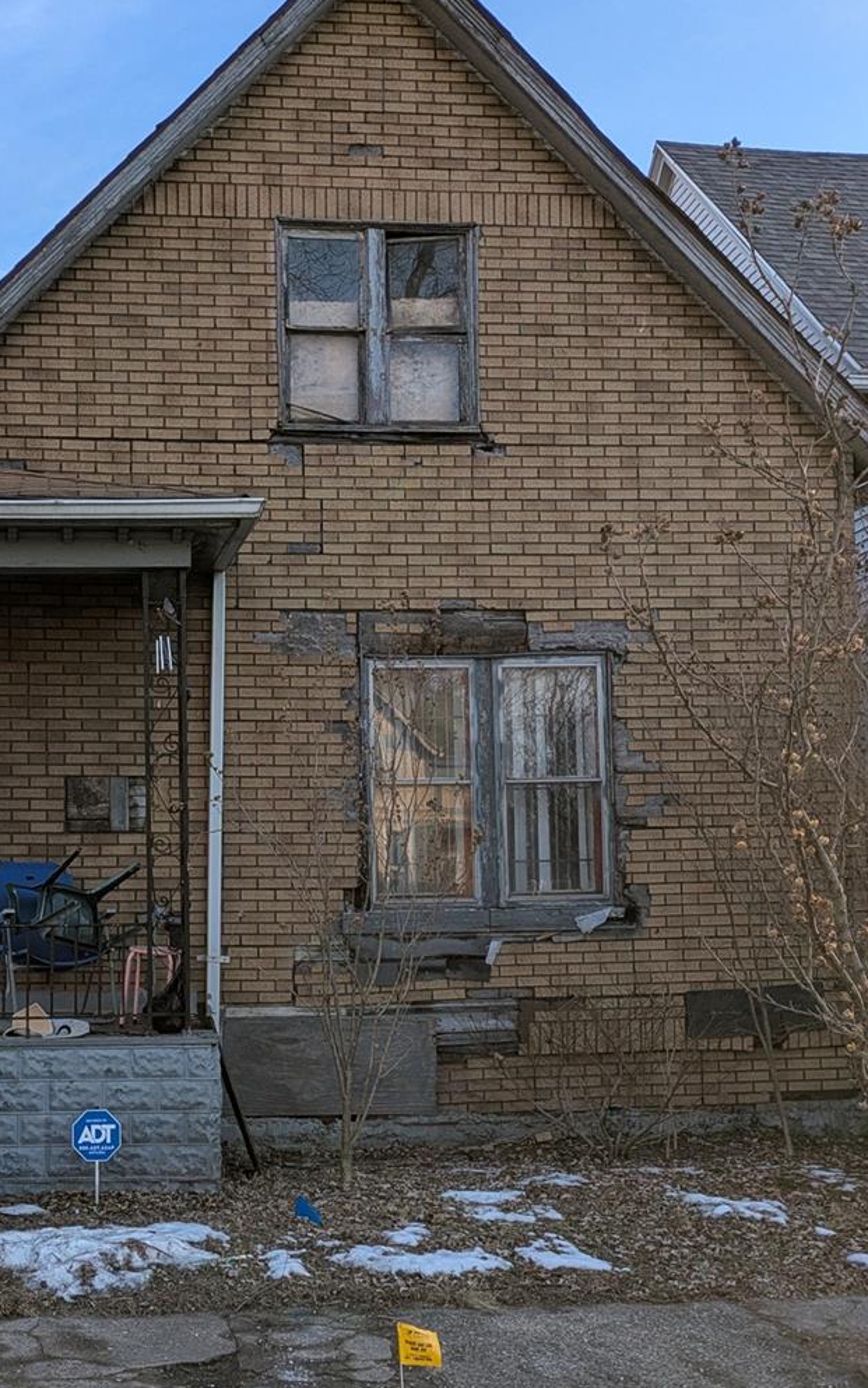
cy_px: 811
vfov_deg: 48.0
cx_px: 222
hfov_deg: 30.8
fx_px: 1551
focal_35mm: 41
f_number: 1.89
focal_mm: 5.43
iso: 49
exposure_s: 1/817
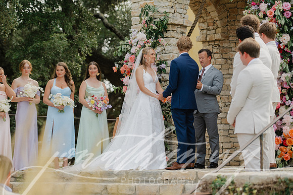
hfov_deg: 19.6
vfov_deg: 13.1
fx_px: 849
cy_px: 98
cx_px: 146
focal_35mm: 104
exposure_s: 1/800
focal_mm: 102
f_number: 2.8
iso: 200
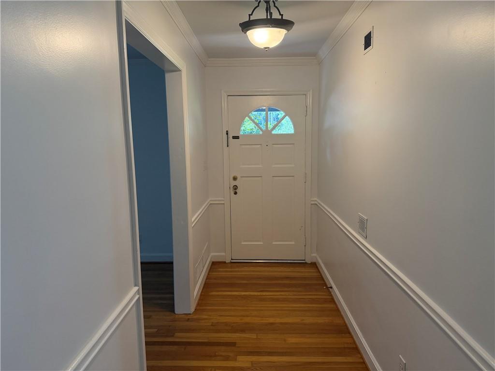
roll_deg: +1.1
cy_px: 186
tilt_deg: -8.0
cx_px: 248
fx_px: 343
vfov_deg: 56.8
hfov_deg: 71.6
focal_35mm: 24
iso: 200
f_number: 1.78
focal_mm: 6.76
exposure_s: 1/135
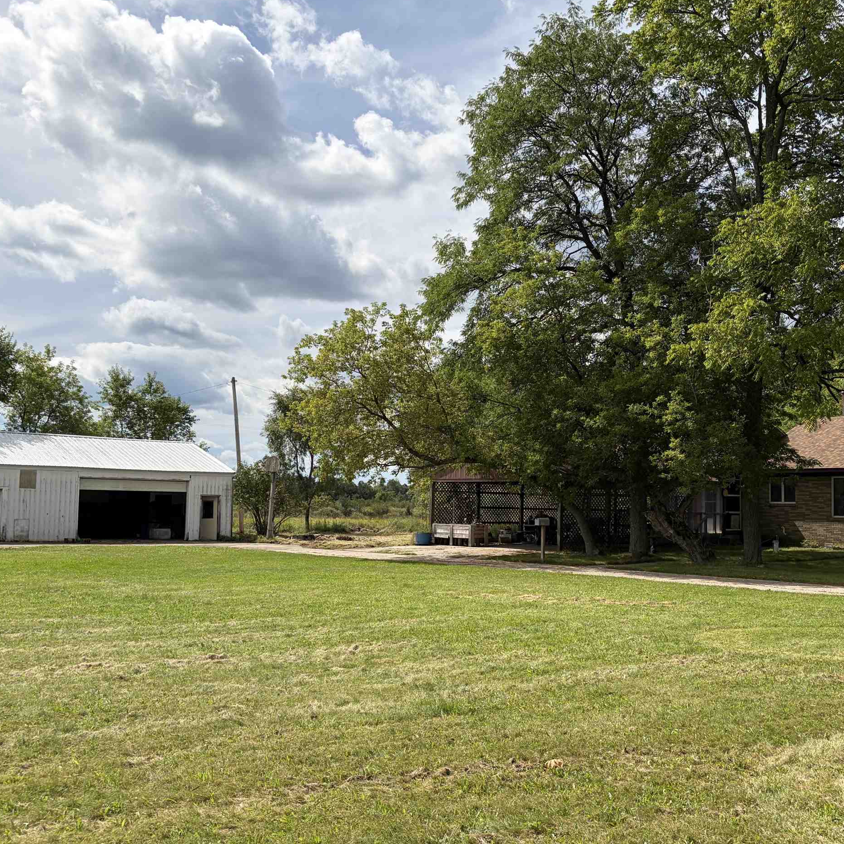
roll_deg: -0.9
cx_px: 468
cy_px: 430
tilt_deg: +4.1
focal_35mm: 38
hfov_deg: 43.8
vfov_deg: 43.9
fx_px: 1048
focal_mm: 5.96
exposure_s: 1/5348
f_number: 1.6
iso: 50
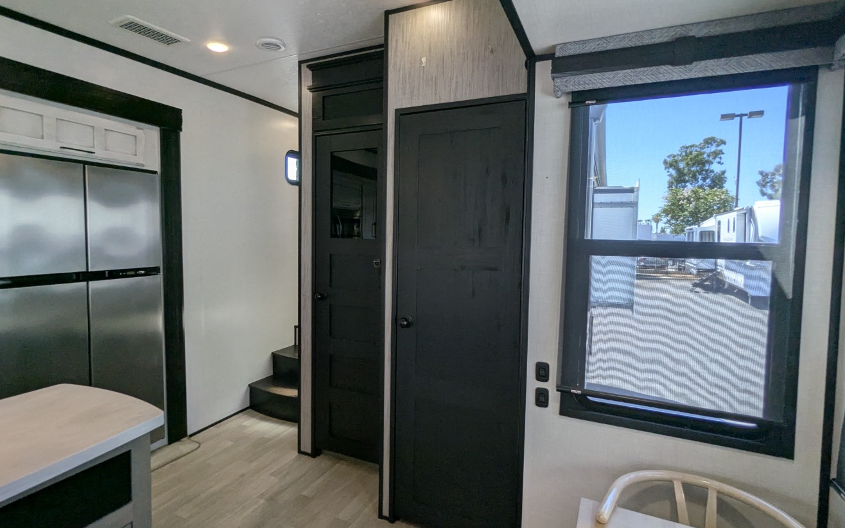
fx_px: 415
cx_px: 405
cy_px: 253
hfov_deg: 91.0
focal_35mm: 18
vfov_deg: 65.0
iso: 86
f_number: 2.2
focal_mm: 2.35
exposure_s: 1/100
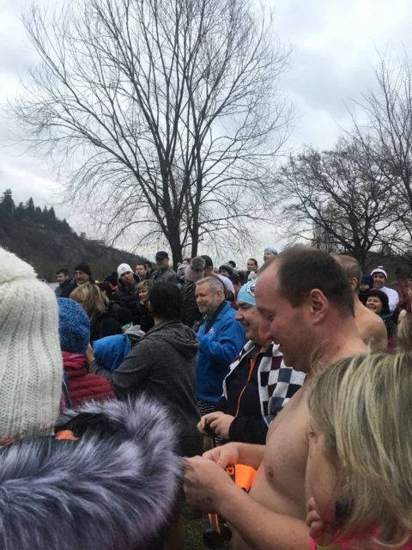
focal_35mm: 29
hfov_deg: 48.2
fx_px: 460
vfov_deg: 61.7
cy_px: 275
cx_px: 206
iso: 64
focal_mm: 4.15
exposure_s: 1/33
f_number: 2.2
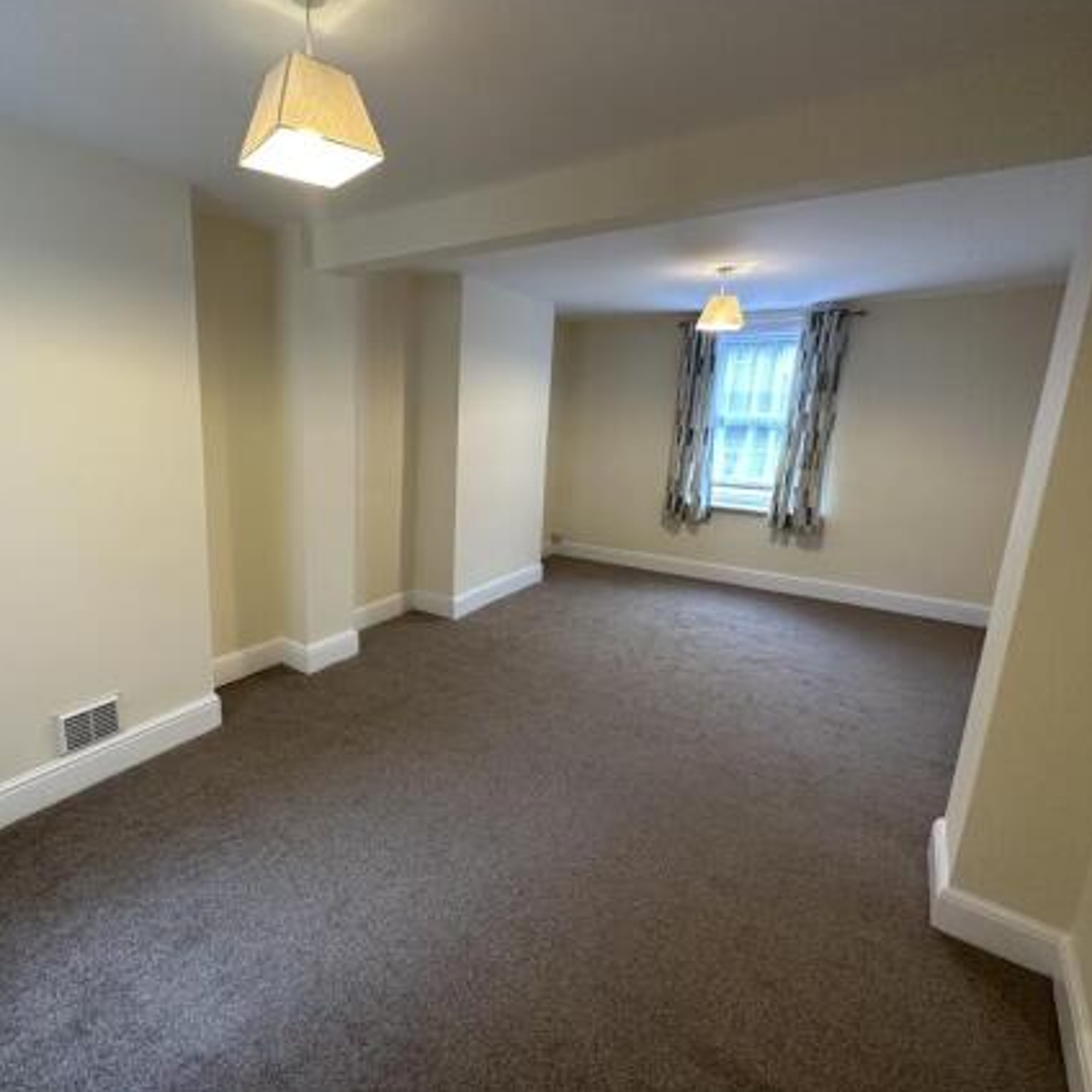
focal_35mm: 17
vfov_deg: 84.0
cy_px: 534
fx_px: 607
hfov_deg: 82.5
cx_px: 416
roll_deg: -1.1
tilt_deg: -12.1
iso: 250
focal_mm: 2.22
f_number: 2.2
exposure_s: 1/100
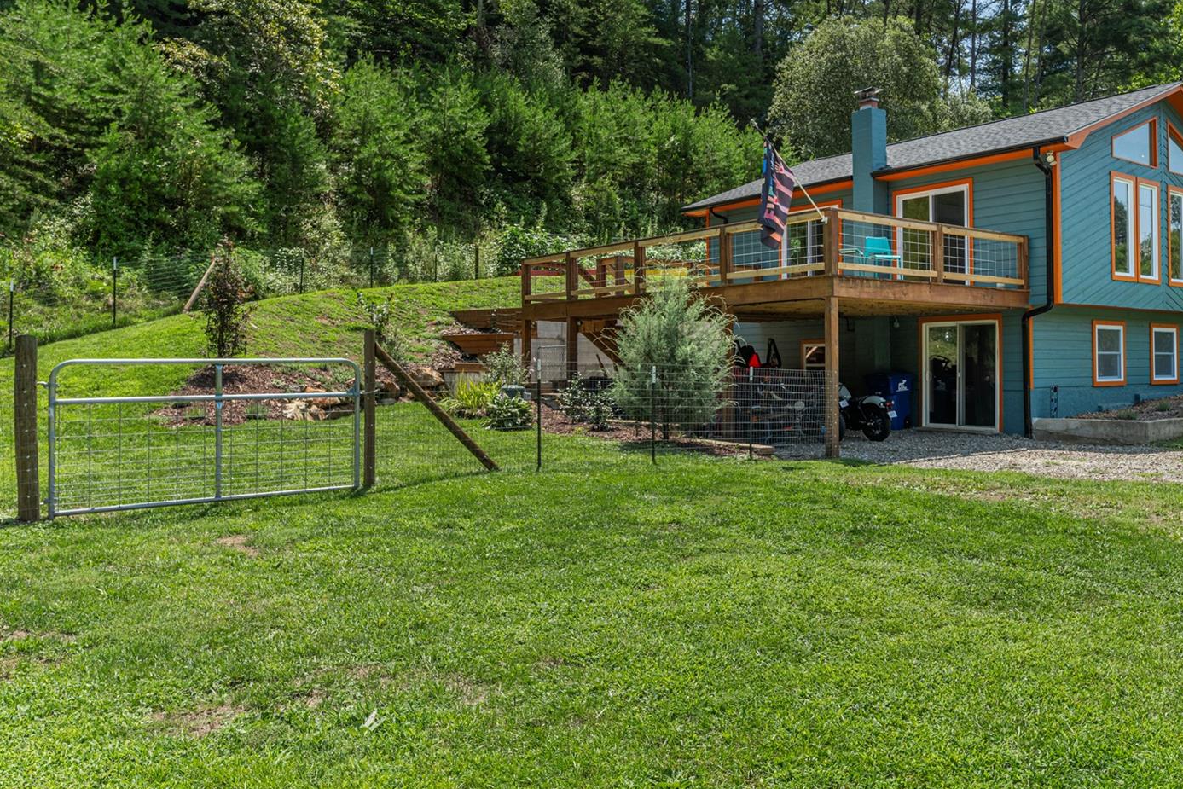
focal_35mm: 31
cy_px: 336
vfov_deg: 42.2
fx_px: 1019
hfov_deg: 58.5
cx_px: 818
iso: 320
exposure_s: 1/2000
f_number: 8
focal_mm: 21
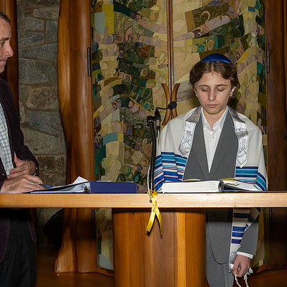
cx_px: 138
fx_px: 760
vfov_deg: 21.4
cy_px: 130
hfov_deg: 21.4
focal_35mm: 81
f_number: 8
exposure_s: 1/200
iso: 800
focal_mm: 35
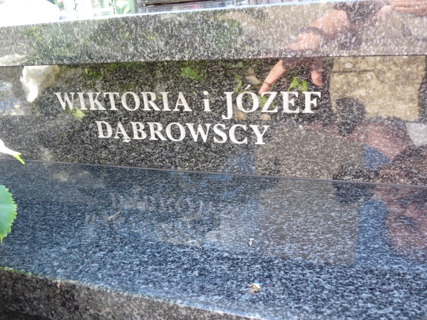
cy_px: 160
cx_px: 214
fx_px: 419
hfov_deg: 54.0
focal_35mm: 34
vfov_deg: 41.8
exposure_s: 1/50
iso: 100
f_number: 3
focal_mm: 6.1
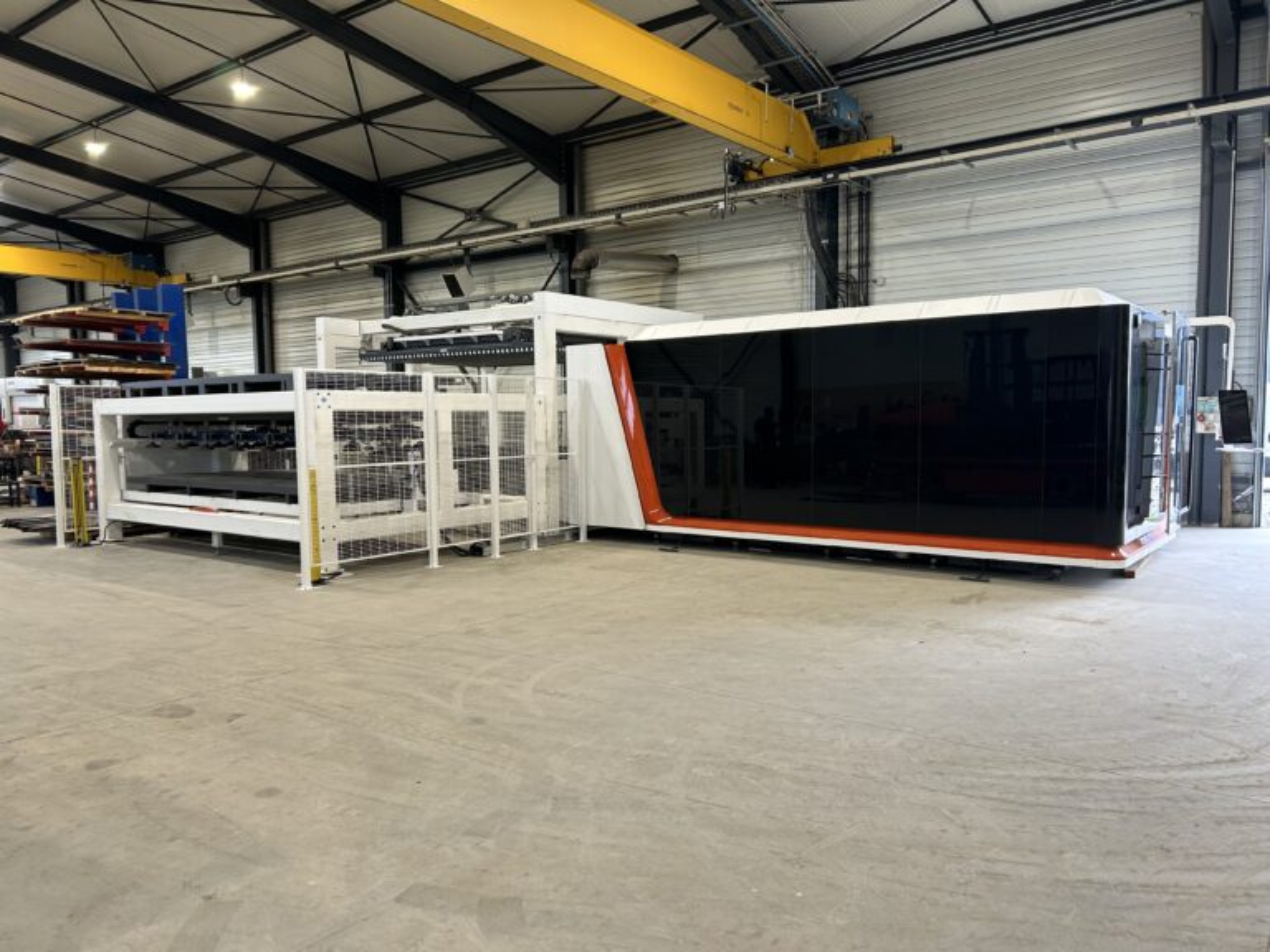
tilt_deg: -4.0
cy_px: 476
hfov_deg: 67.3
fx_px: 954
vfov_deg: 53.1
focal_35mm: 26
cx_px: 635
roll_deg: +0.9
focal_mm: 5.7
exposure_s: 1/121
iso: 80
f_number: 1.5
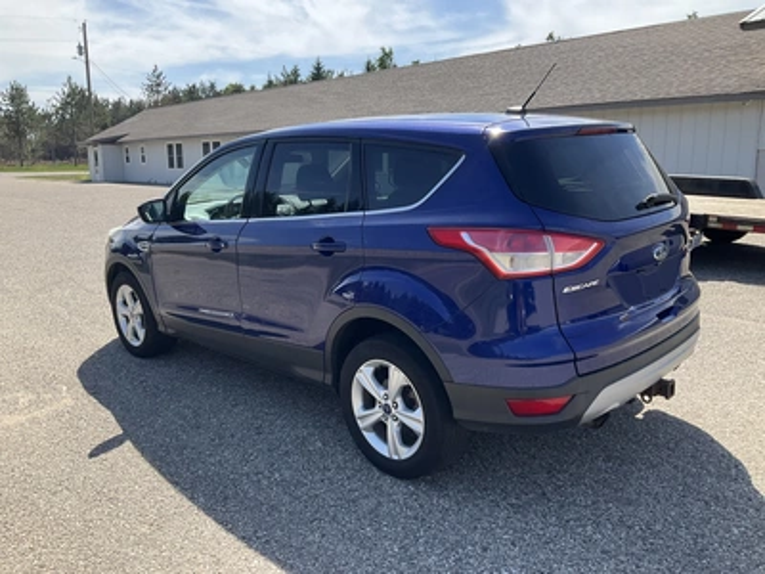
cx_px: 382
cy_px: 287
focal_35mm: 29
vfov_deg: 48.2
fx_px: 641
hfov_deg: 61.7
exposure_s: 1/883
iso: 25
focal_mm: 3
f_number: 1.8
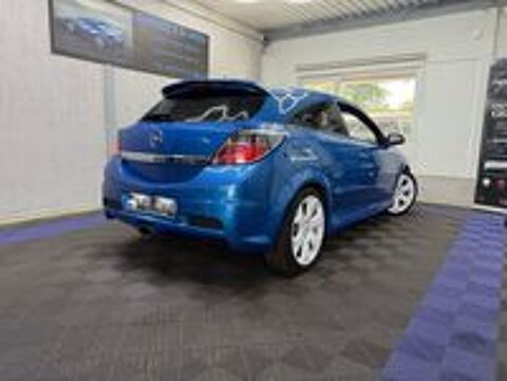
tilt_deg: -8.6
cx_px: 254
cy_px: 190
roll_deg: -1.5
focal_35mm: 24
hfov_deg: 71.6
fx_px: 352
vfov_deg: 56.8
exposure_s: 1/100
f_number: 1.78
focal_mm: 6.76
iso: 160
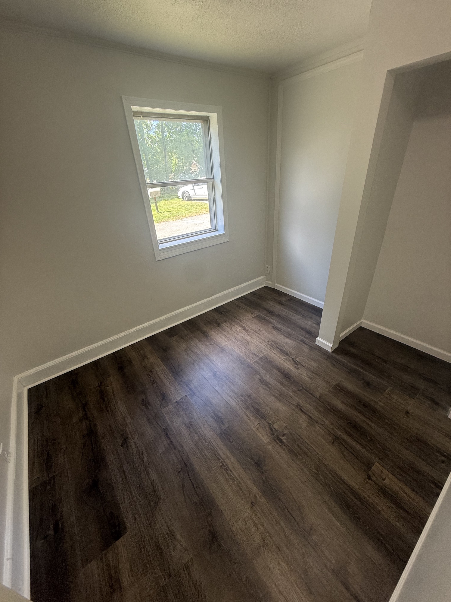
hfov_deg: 85.7
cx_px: 226
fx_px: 243
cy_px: 301
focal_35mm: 14
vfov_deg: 102.1
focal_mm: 2.22
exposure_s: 1/99
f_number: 2.2
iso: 100
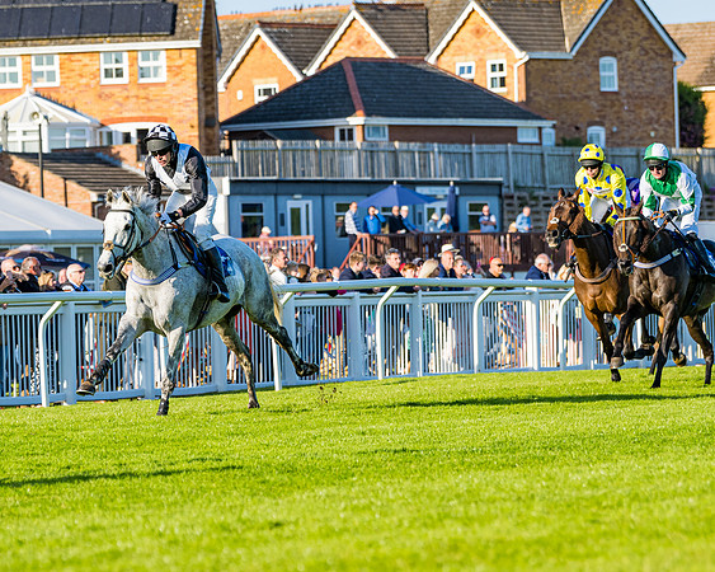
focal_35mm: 252
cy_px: 323
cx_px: 186
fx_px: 5337
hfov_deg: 7.7
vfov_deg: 6.1
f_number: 4
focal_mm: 135
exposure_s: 1/1250
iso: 200
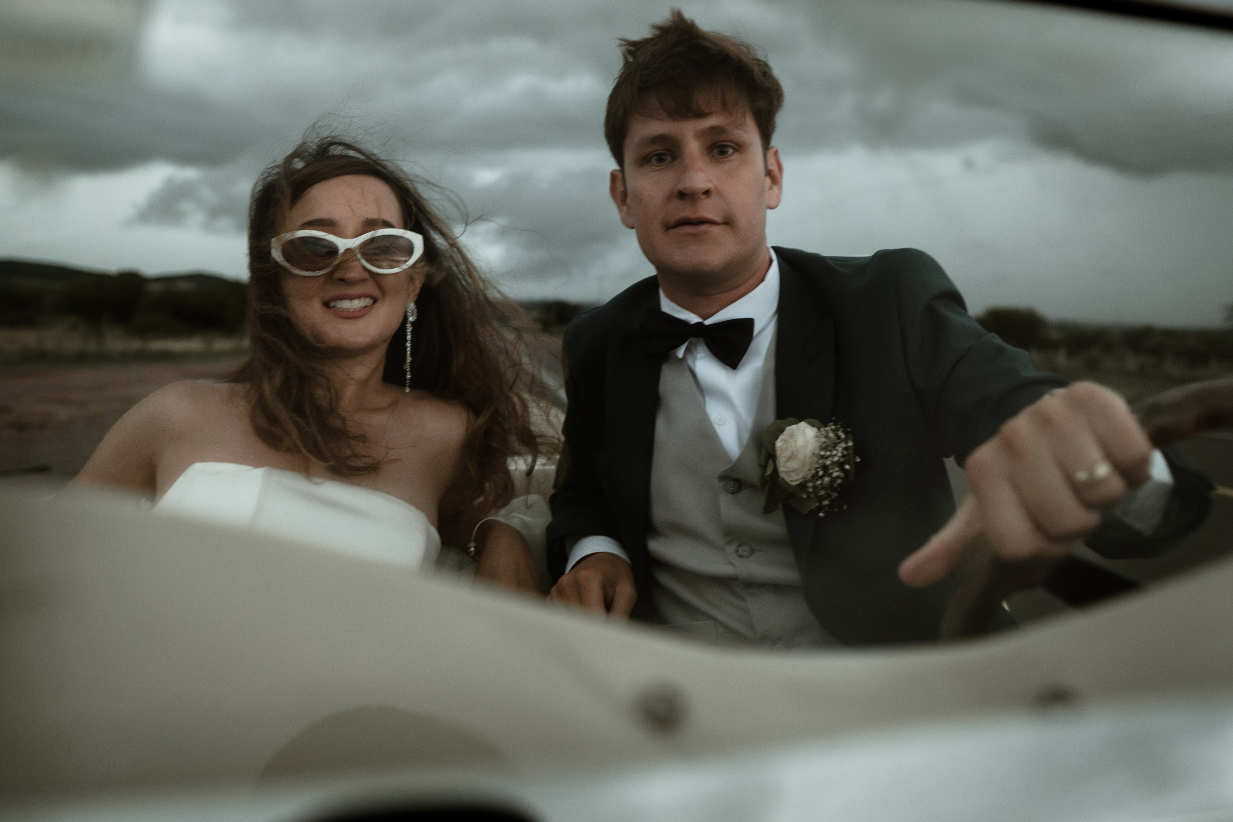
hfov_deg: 72.0
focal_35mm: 25
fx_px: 849
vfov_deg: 51.7
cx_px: 596
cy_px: 398
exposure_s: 1/160
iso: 200
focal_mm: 16
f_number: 1.8
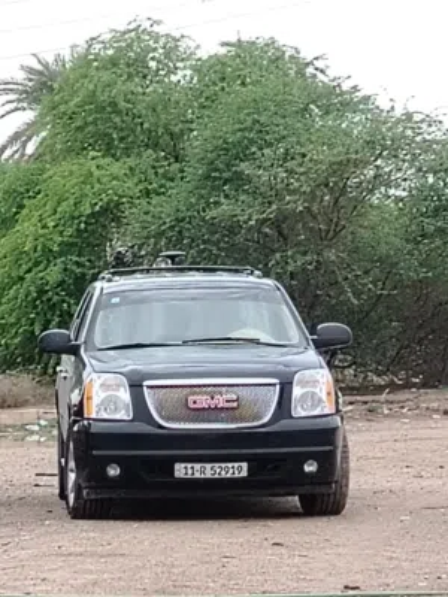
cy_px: 298
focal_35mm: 192
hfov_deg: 7.7
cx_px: 224
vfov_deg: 10.3
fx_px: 3313
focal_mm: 5.25
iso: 100
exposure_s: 1/393
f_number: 1.75
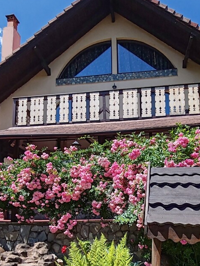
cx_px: 117
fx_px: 200
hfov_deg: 52.8
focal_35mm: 26
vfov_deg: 63.7
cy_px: 197
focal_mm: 1.96
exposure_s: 1/1600
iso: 50
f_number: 2.2
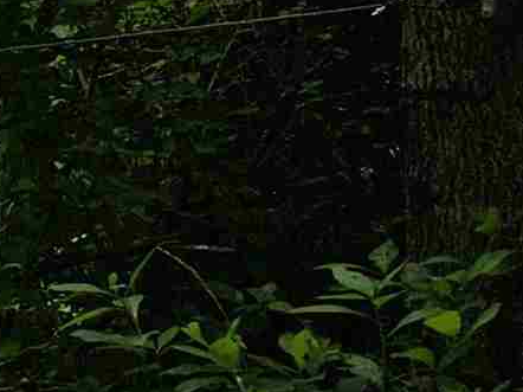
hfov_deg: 8.8
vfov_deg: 8.8
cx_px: -1286
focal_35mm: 160
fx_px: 2416
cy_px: -335
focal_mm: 6.3
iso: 10
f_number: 1.7
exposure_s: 1/657
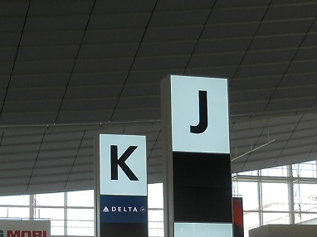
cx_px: 150
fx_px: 1007
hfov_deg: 17.9
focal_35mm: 110
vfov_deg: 13.3
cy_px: 209
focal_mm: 6.72
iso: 80
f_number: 3.1
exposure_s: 1/100
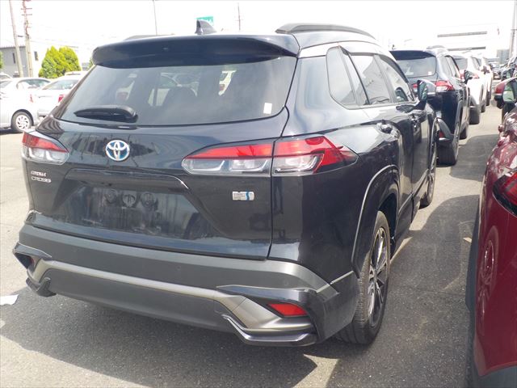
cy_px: 194
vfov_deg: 46.8
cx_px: 258
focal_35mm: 30
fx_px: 448
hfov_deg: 60.0
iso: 125
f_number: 3.3
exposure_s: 1/500
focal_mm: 4.1
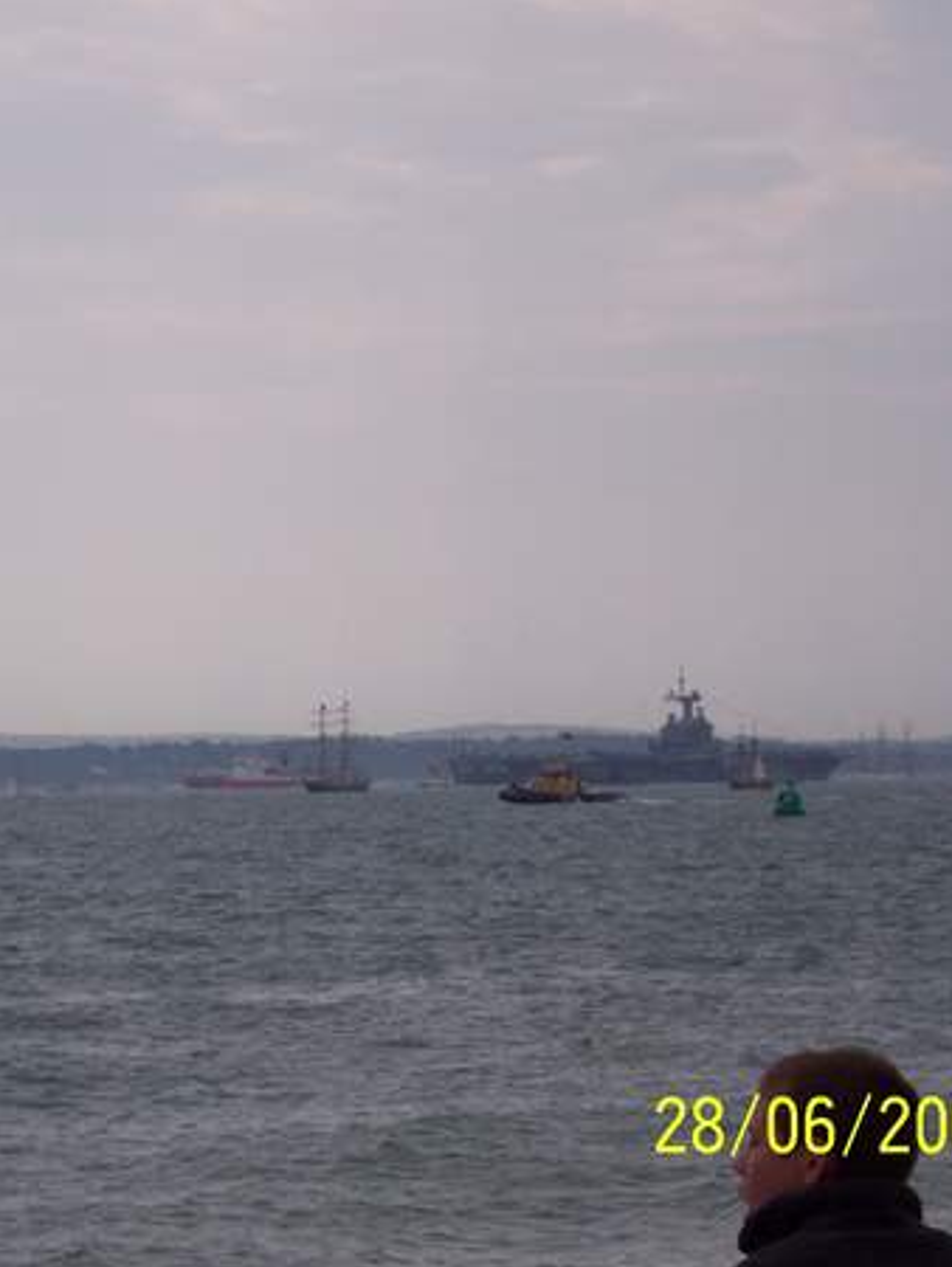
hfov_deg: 9.2
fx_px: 5935
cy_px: 619
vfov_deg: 12.2
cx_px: 220
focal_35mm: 162
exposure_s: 1/500
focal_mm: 24
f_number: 8
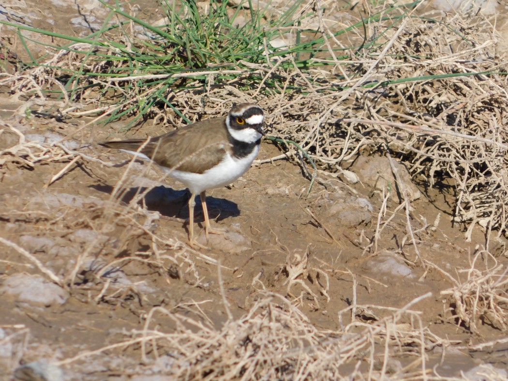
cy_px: 190
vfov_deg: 1.6
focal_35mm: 914
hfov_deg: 2.2
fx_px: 13416
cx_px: 254
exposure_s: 1/400
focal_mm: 160
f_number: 6.5
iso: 125
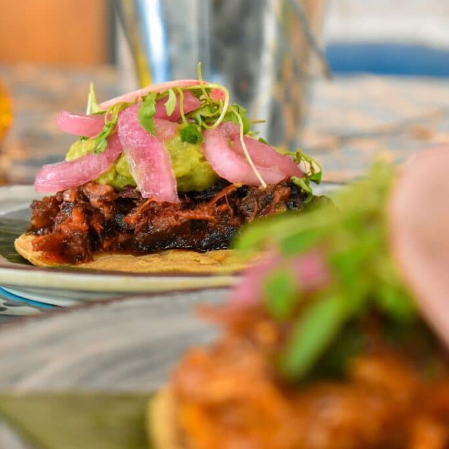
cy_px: 224
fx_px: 1550
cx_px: 184
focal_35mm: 106
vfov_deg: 16.5
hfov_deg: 16.5
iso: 3200
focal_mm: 55
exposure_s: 1/60
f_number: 5.6
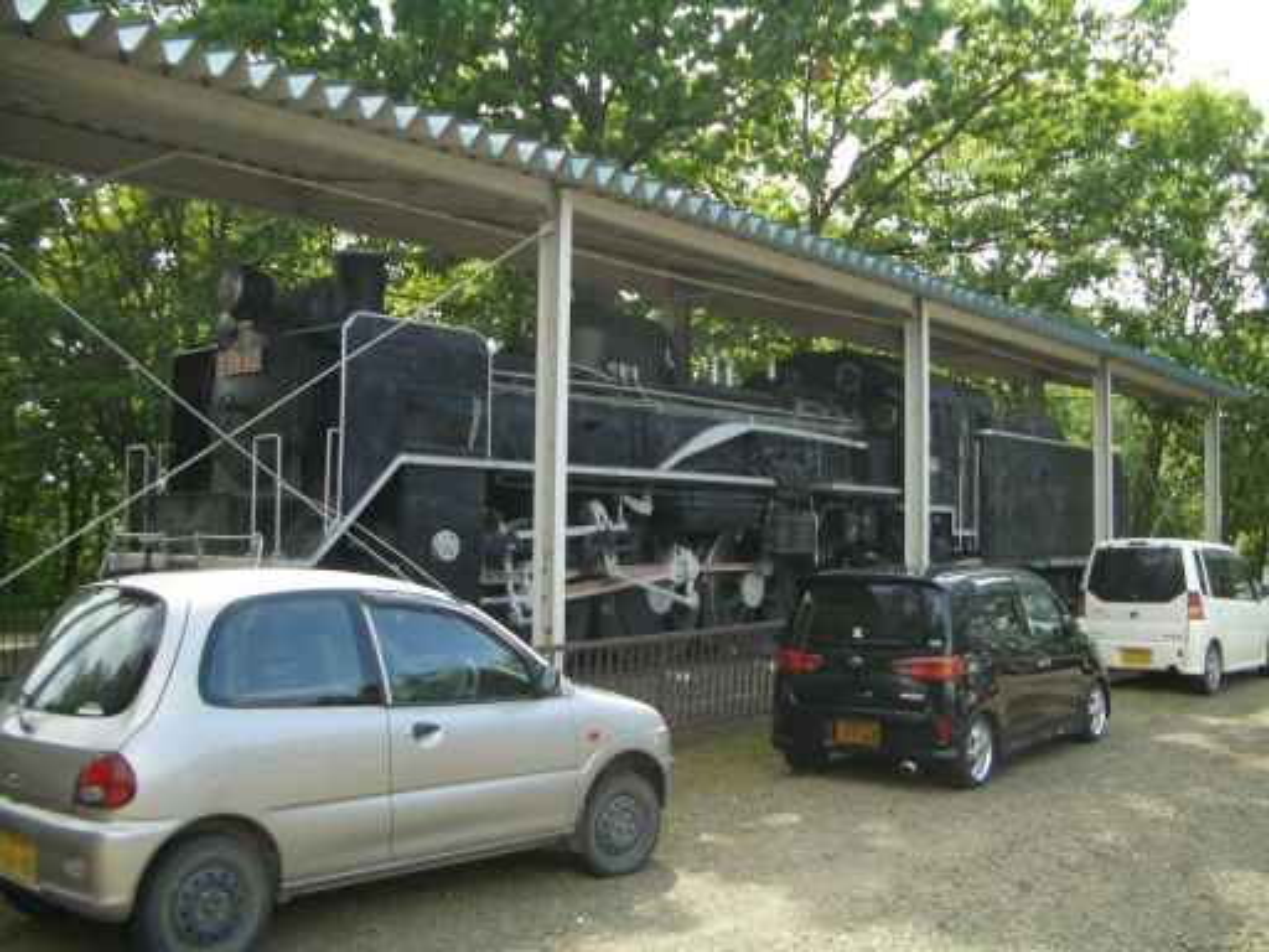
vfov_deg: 40.7
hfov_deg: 52.6
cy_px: 476
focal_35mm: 35
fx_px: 1283
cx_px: 634
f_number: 2.6
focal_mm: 5.8
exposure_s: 1/400
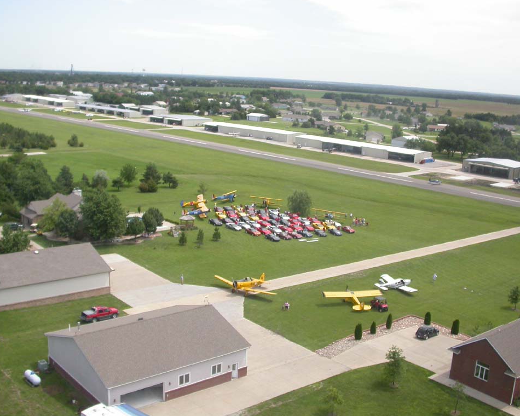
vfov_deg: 37.3
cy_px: 207
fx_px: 616
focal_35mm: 40
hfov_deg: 45.8
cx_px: 258
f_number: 2.6
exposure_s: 1/1000
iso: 100
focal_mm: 7.85
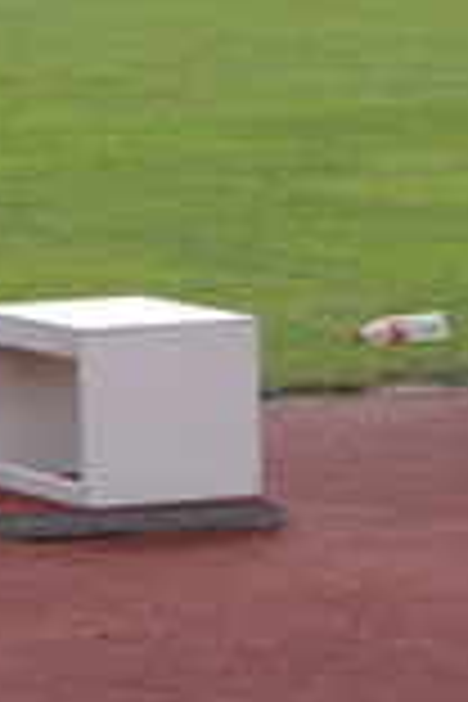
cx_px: -196
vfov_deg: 5.7
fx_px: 7078
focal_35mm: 363
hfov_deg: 3.8
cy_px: 306
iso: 100
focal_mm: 70
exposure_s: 1/320
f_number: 6.3
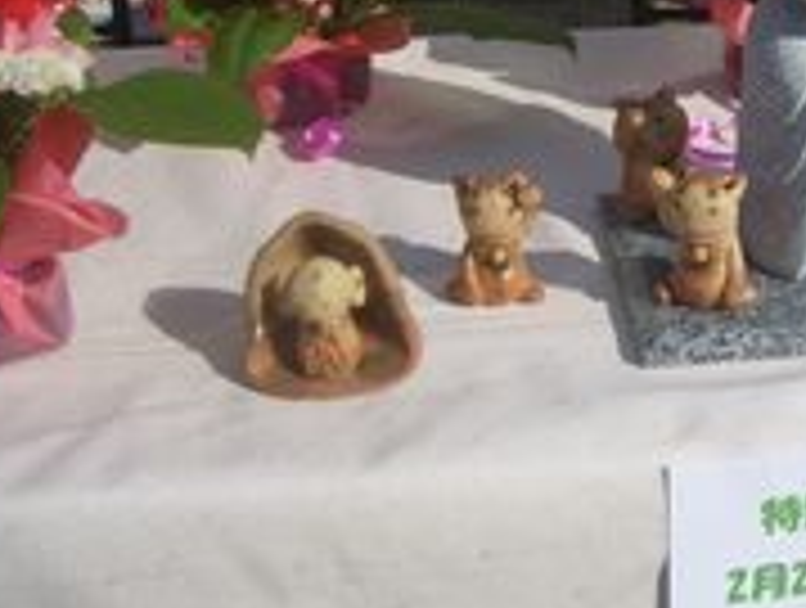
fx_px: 1820
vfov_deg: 18.8
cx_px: 833
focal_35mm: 78
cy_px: 144
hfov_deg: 23.7
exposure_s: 1/800
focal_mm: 5.8
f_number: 4.3
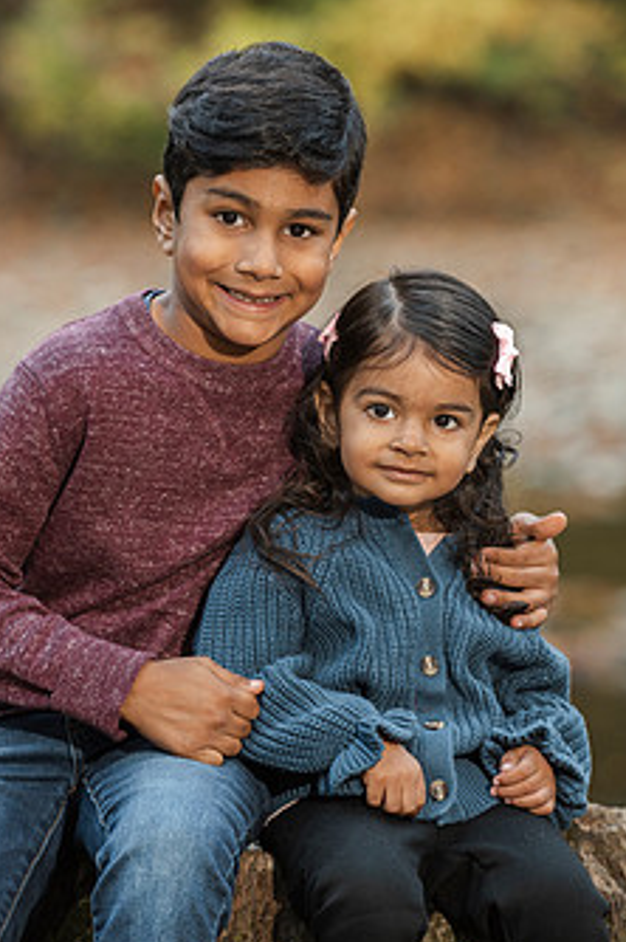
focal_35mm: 209
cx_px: 293
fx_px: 5462
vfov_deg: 9.9
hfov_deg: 6.6
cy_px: 420
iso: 500
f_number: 4
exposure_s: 1/125
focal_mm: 155
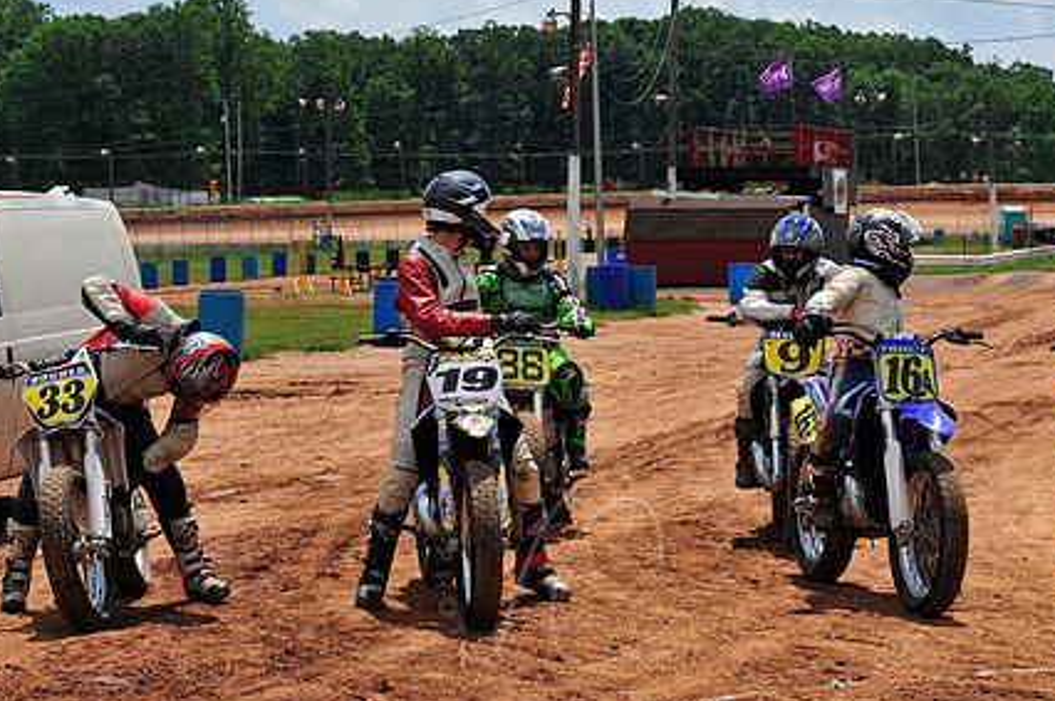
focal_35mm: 109
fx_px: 3191
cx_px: 582
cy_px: 342
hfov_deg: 18.8
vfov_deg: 12.5
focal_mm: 80
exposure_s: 1/400
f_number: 11
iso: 200
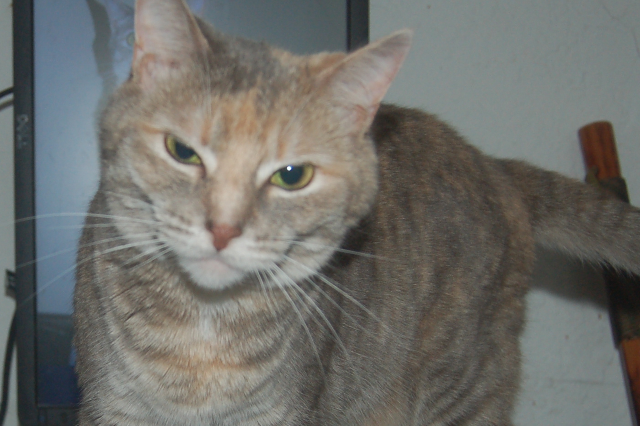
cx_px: 124
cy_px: 302
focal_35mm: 74
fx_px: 1317
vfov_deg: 18.3
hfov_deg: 26.8
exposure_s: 1/60
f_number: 3.8
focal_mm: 23
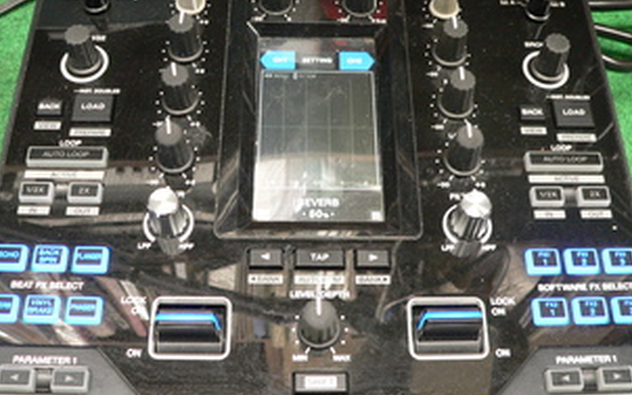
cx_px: 333
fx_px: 827
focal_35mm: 48
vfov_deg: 26.9
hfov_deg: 41.8
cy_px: 162
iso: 200
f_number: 2.8
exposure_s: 1/8
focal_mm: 6
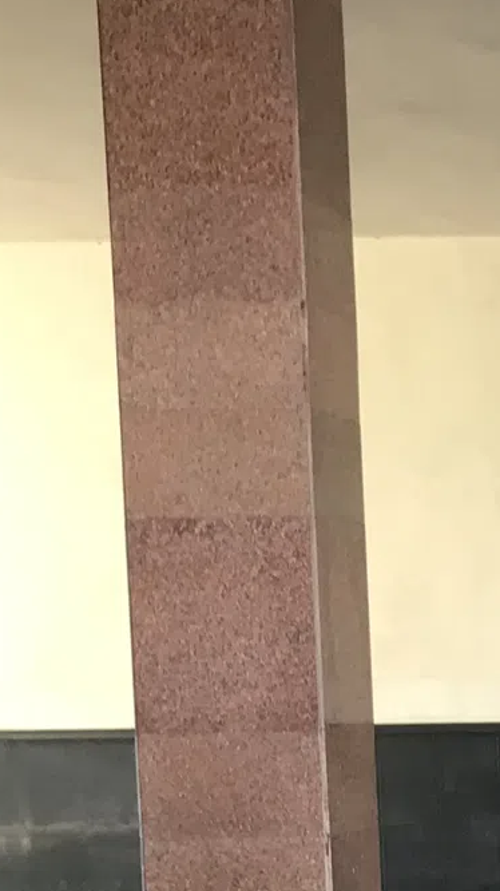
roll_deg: +1.7
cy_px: 879
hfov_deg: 9.5
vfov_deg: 19.0
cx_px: 1307
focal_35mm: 110
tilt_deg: -5.2
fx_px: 2596
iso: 40
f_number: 1.8
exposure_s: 1/100
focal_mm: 3.99
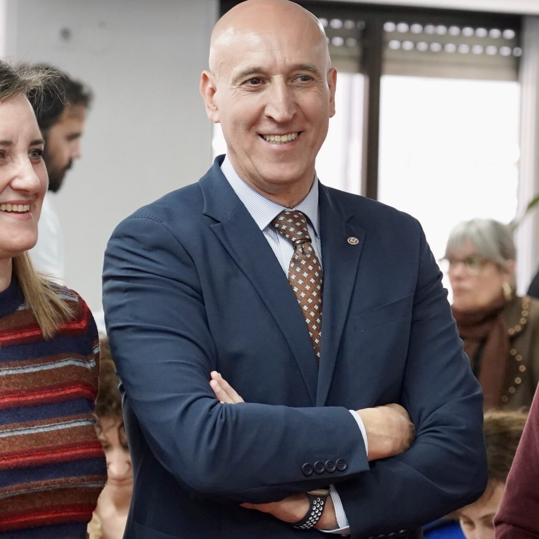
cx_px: 402
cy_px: 360
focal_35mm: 149
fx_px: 2625
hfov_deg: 11.7
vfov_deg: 11.7
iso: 4000
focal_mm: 85
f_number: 4.5
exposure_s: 1/320
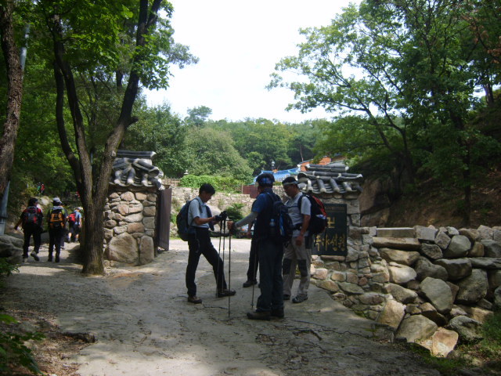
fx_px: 507
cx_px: 250
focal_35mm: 35
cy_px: 188
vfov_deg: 40.7
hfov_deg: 52.6
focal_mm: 7.4
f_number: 2.8
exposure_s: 1/500
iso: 50
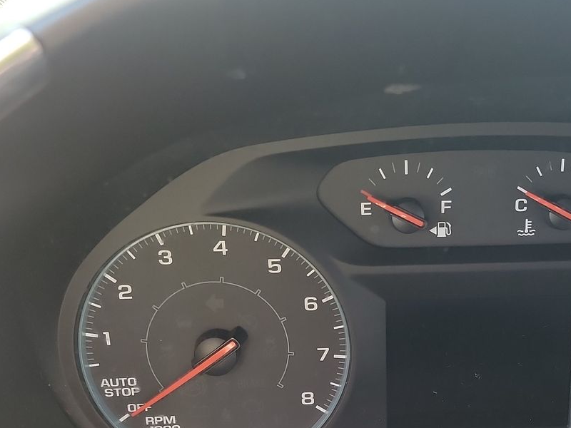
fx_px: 792
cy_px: 379
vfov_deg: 29.1
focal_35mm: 48
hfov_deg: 39.0
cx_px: 397
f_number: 1.8
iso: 368
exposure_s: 1/59
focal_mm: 6.7
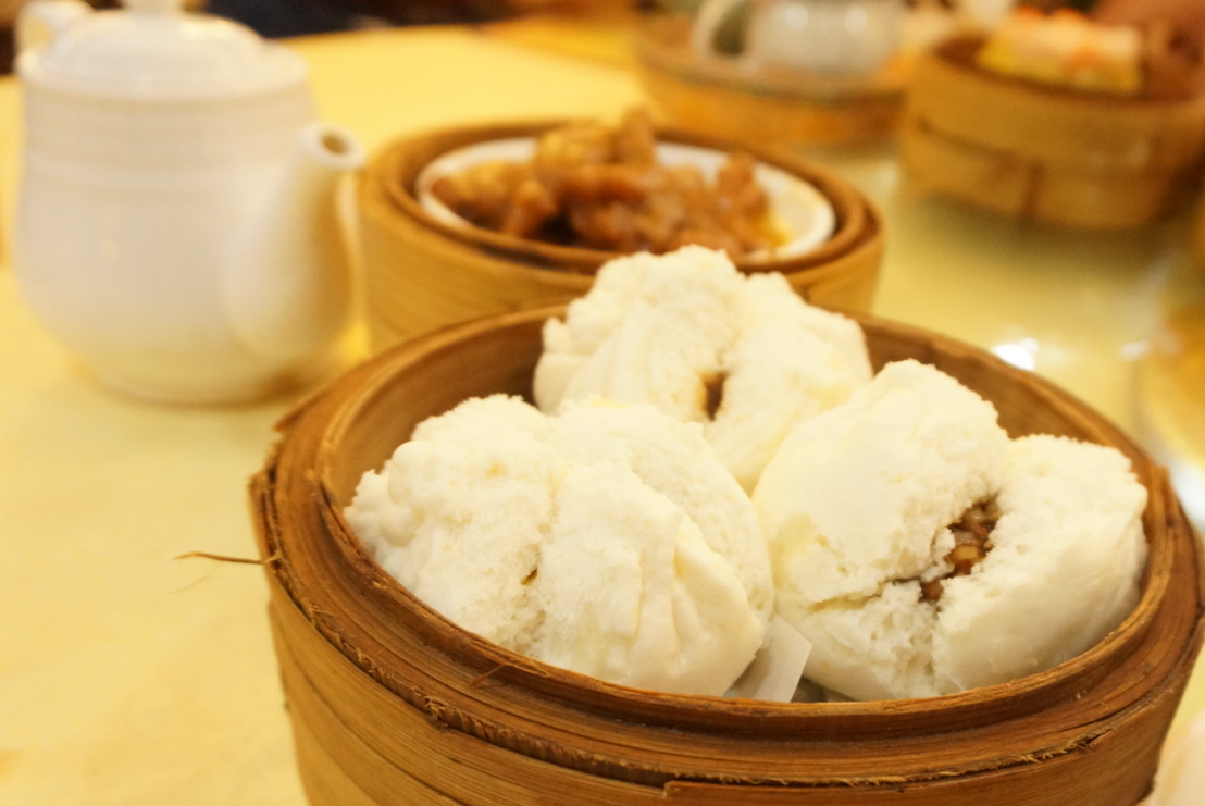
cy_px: 580
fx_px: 1173
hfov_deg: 53.3
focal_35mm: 35
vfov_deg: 37.2
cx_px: 804
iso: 2000
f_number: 4
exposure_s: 1/60
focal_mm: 16
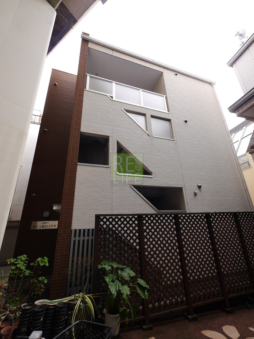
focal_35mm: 16
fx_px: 157
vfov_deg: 94.5
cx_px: 127
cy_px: 170
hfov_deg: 78.1
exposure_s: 1/100
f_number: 5.6
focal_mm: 8
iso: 160
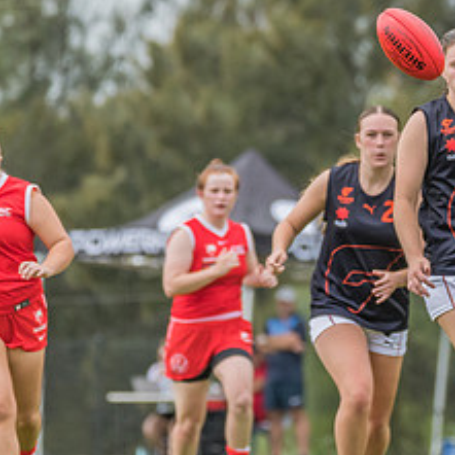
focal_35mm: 846
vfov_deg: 2.1
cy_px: 251
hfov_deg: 2.1
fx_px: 12581
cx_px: 615
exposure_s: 1/1250
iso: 800
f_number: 5.6
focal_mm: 320
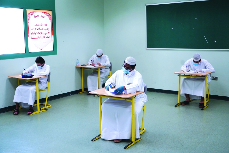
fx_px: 280
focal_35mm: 44
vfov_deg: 30.5
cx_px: 114
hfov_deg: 44.5
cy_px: 76
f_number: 4
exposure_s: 1/160
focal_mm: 44
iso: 800
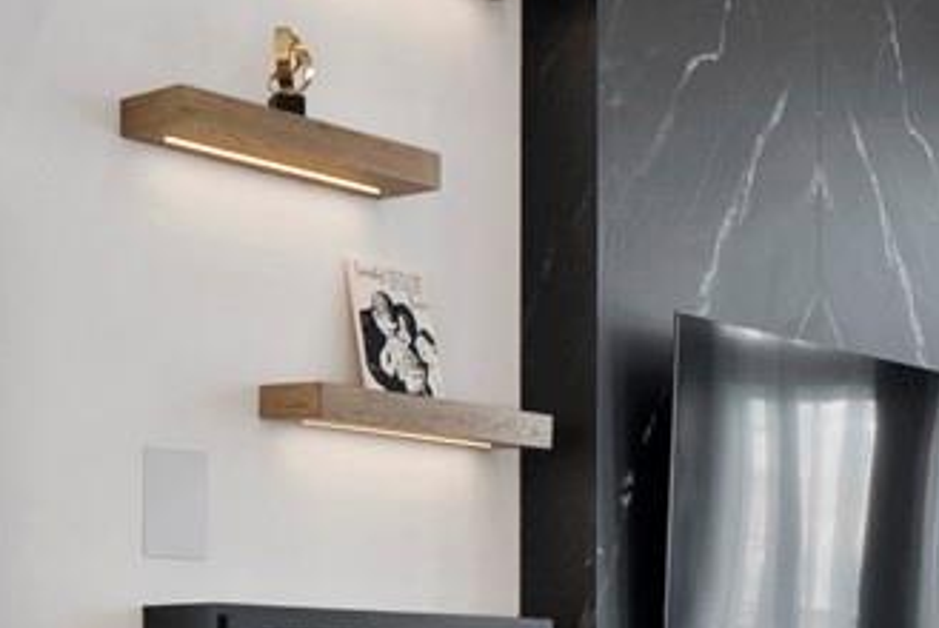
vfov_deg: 18.1
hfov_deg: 27.6
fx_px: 1906
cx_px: 582
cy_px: 672
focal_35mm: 73
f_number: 9
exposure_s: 1/3
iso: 640
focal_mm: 12
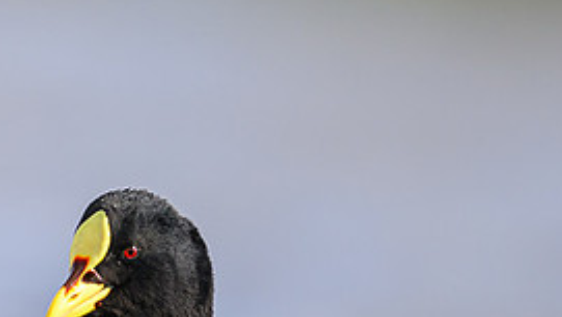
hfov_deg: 1.1
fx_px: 30263
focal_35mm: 2029
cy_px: 255
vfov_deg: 0.6
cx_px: -26
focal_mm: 560
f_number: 4
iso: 800
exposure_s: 1/4000
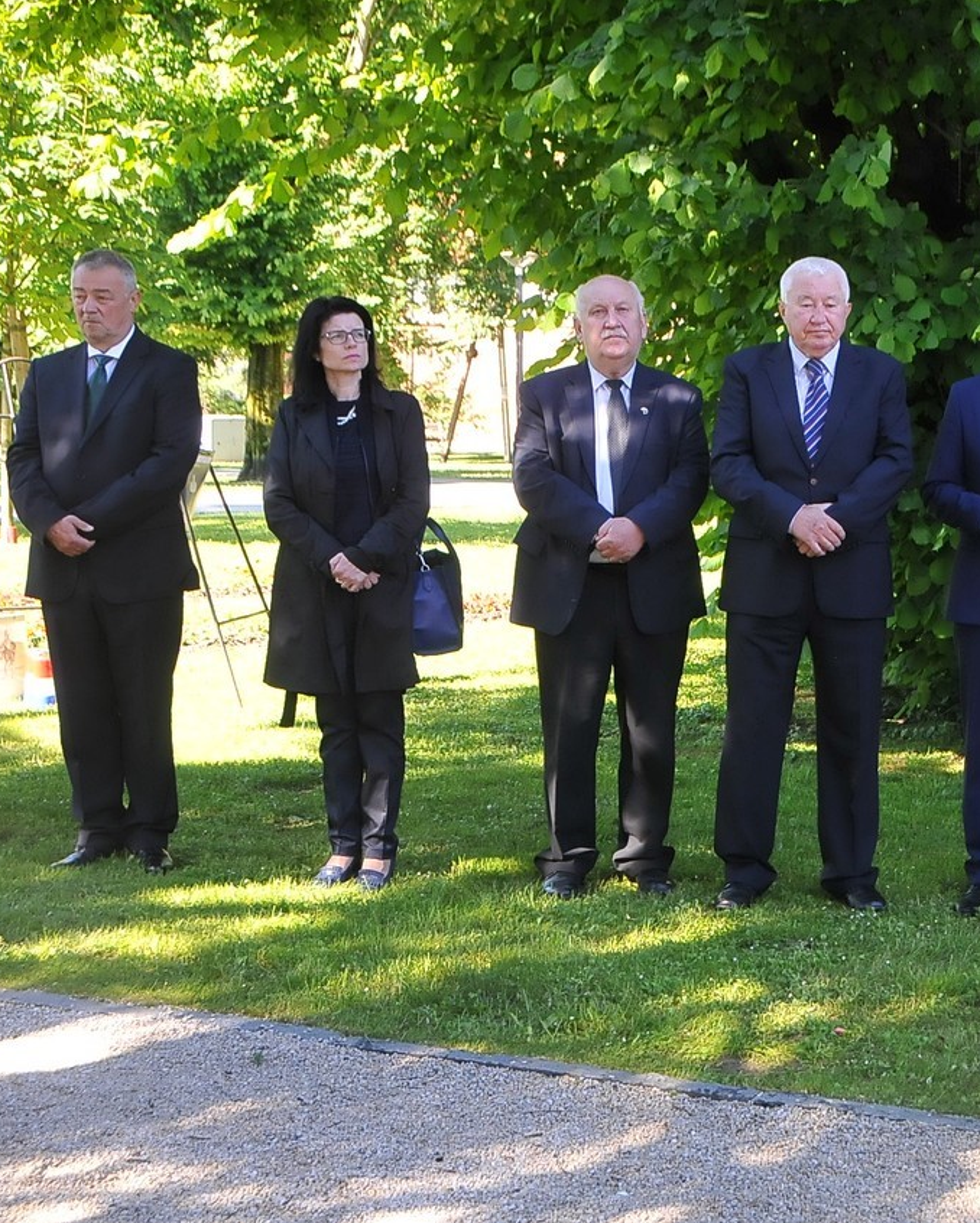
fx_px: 2464
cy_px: 611
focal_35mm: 68
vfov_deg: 27.9
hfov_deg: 22.1
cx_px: 848
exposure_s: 1/200
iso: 800
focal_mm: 32
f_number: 7.1
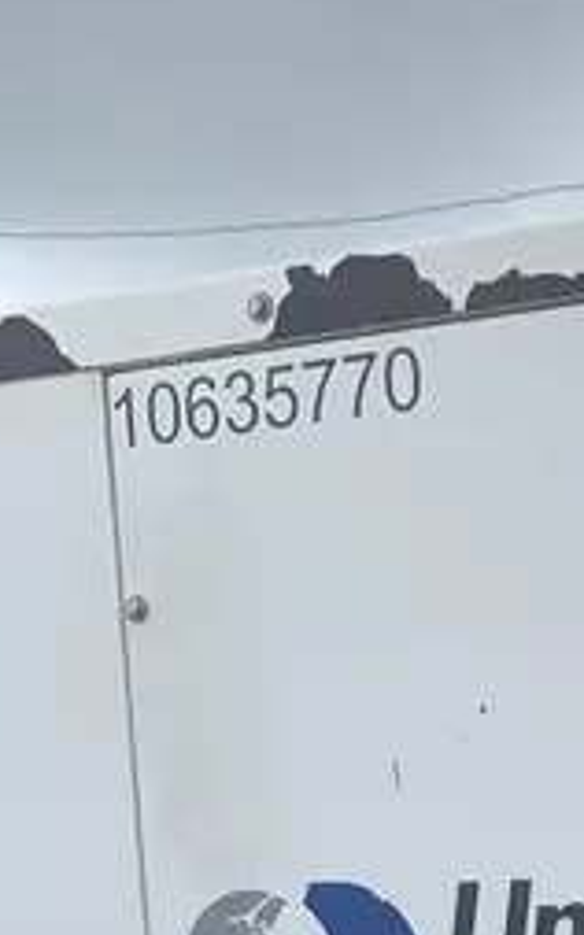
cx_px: 954
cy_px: 1033
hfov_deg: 14.8
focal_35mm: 80
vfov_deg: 24.1
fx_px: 2038
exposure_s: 1/962
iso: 25
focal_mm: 4.25
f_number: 1.8
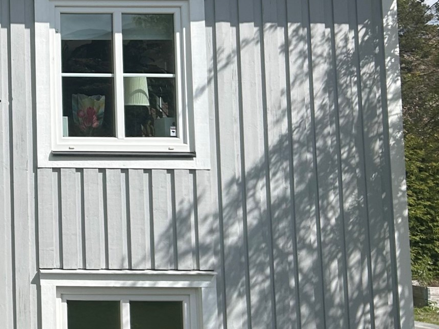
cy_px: 65
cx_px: -265
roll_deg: -0.2
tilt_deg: +6.2
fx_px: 1103
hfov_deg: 19.0
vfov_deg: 16.8
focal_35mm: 87
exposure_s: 1/4630
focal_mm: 5.7
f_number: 1.5
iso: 50
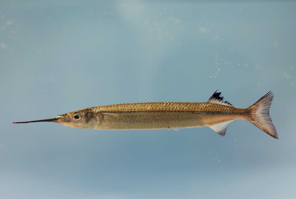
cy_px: 100
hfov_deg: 22.6
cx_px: 148
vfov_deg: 15.3
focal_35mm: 90
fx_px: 742
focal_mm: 60
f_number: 3.2
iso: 100
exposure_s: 1/30
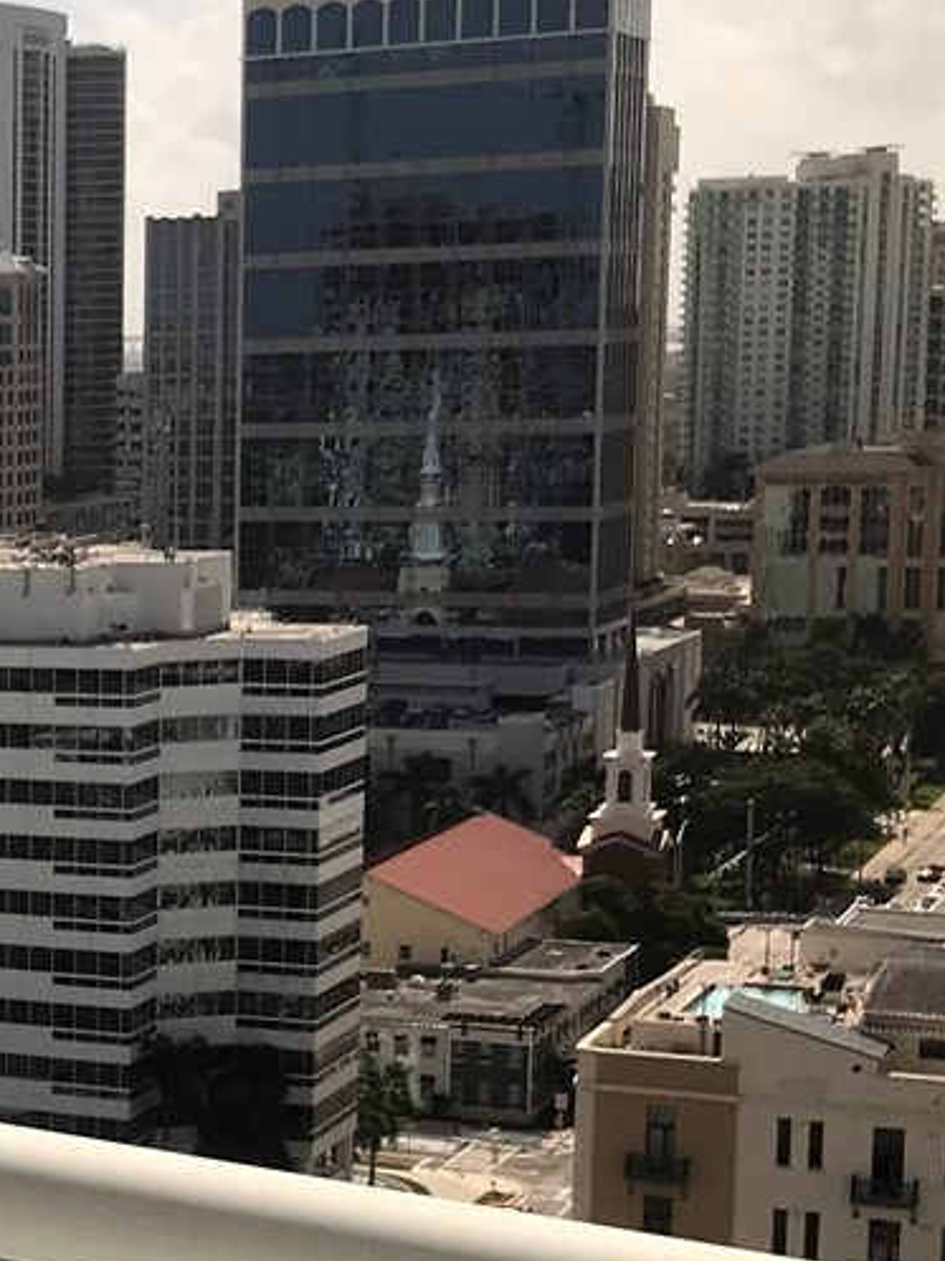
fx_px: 3279
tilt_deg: -8.6
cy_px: 912
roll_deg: +1.5
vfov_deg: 21.6
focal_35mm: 90
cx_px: -816
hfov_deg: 14.3
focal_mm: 3.99
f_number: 1.8
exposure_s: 1/5988
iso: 25
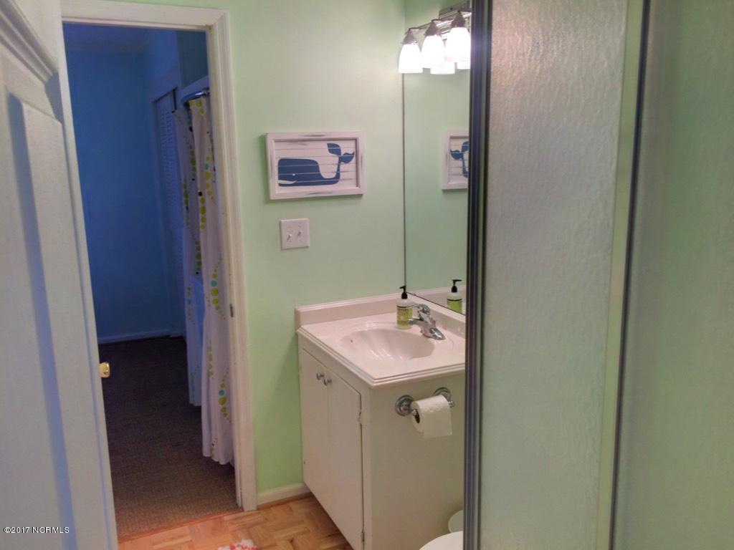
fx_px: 615
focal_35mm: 29
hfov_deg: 61.7
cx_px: 367
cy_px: 275
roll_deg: +0.6
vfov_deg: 48.2
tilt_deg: -11.9
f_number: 2.2
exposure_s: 1/120
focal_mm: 4.15
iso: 50
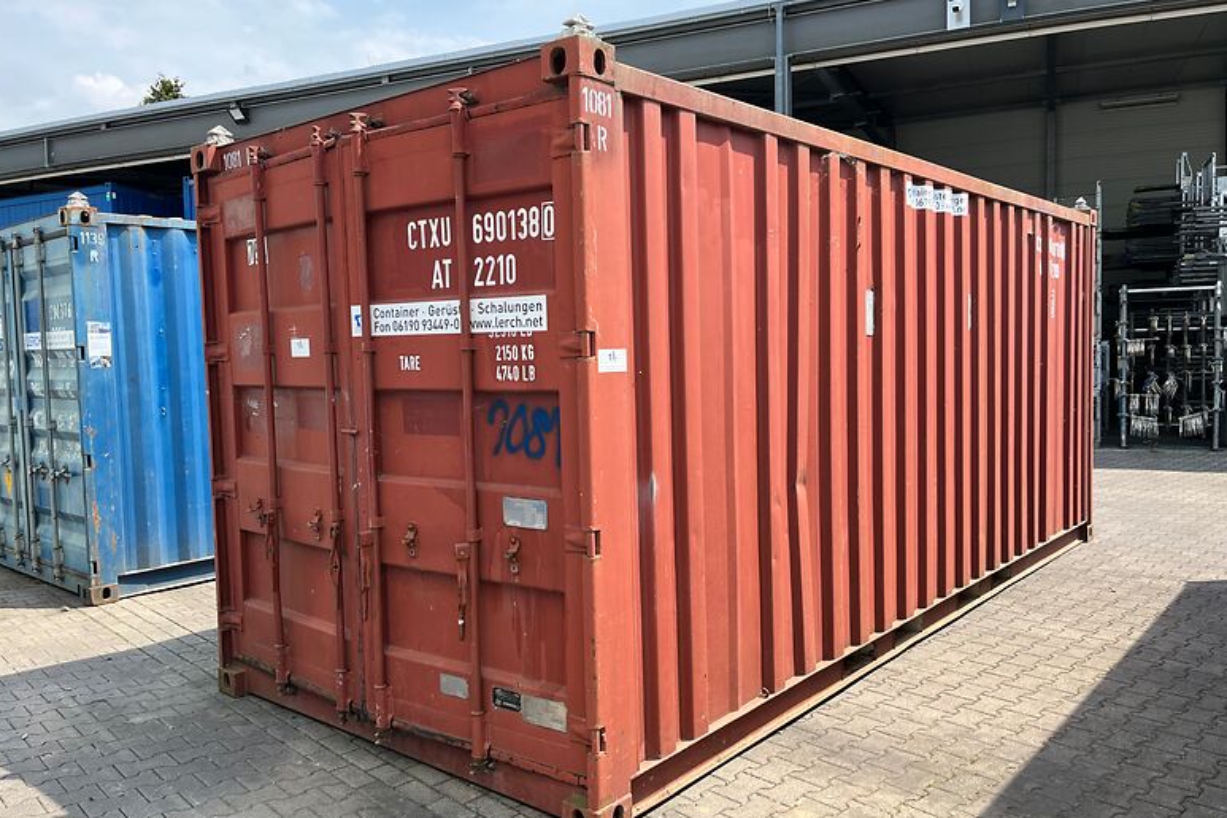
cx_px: 598
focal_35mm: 28
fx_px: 954
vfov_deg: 46.4
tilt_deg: -1.4
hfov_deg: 65.5
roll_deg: +0.8
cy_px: 400
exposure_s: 1/1294
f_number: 1.6
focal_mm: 5.1
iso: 50
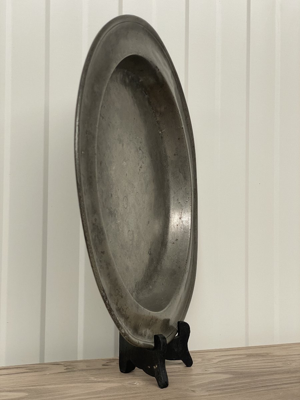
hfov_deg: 28.0
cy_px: 200
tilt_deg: +2.9
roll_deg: +0.2
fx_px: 601
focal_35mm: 52
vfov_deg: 36.8
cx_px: 150
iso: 80
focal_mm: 6
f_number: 2
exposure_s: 1/99
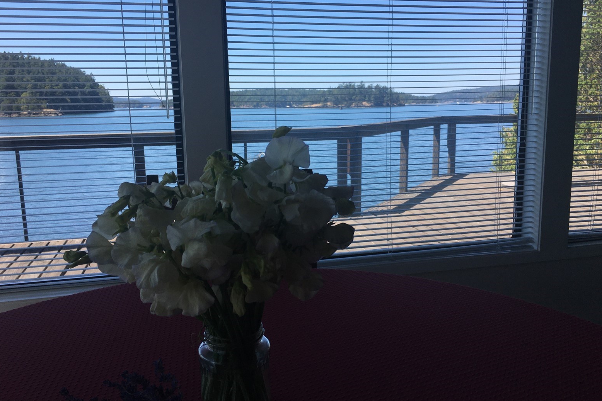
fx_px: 518
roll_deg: +0.9
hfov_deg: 60.3
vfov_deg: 42.3
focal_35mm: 31
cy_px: 192
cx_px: 305
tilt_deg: -8.3
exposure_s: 1/718
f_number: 2.2
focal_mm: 4.15
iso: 25
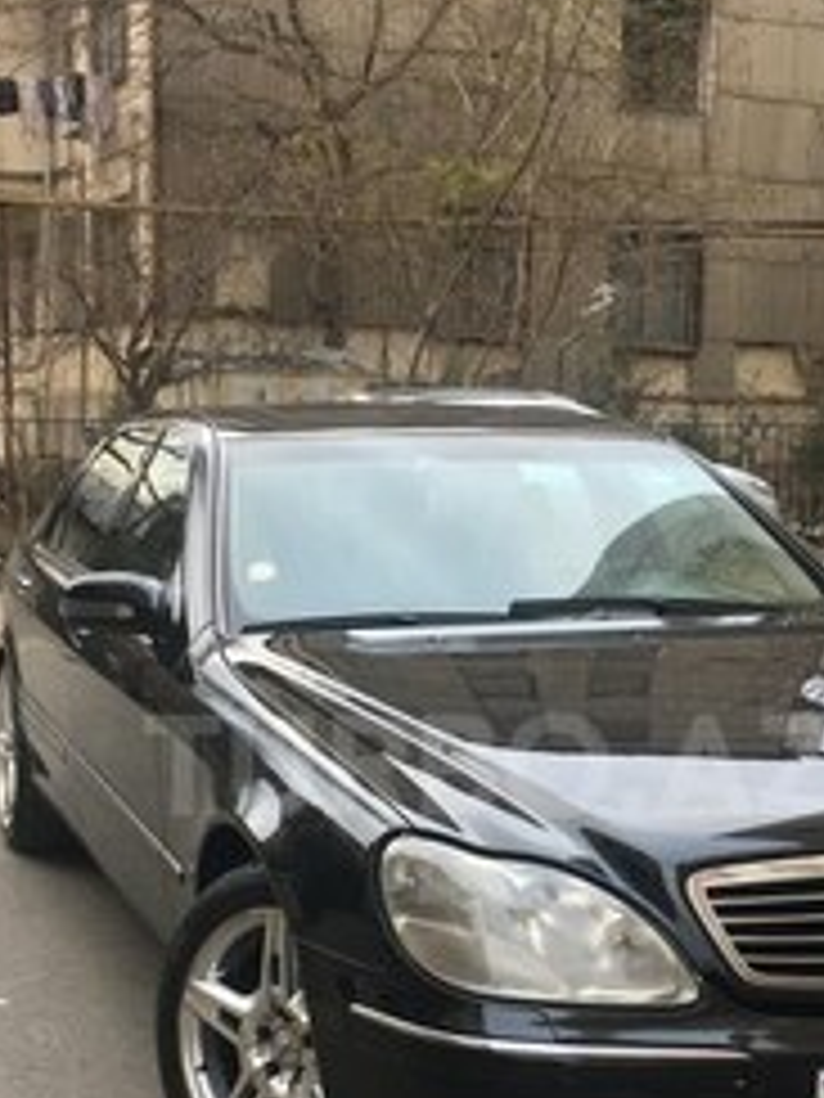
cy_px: 765
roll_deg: -1.0
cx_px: 491
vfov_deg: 32.3
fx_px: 1873
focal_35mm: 59
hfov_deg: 24.8
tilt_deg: -10.1
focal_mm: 4.15
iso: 32
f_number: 2.2
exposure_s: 1/50
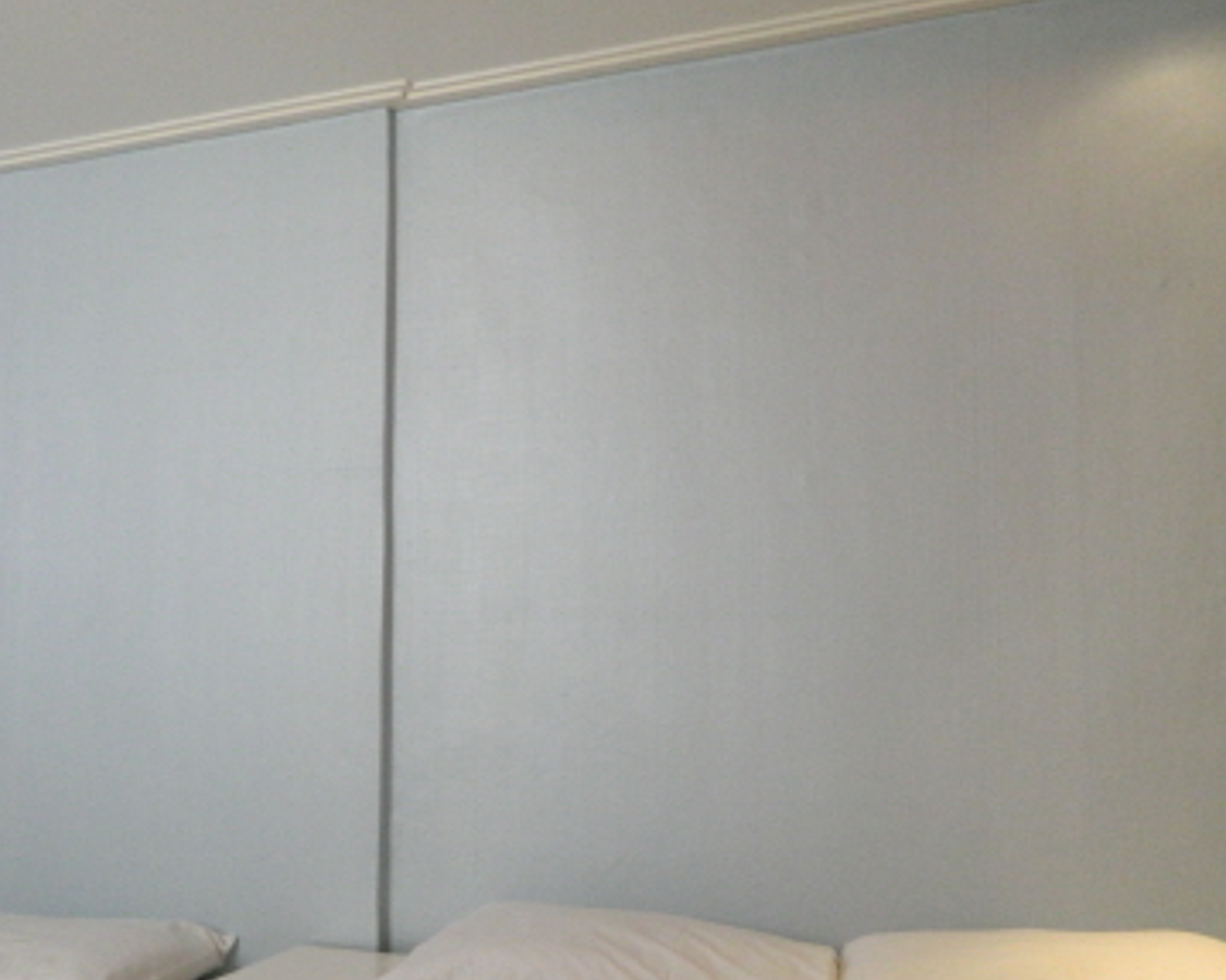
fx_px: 1233
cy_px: 623
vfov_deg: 42.9
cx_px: 540
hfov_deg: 52.7
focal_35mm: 34
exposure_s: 1/15
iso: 400
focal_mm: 4.5
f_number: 3.1
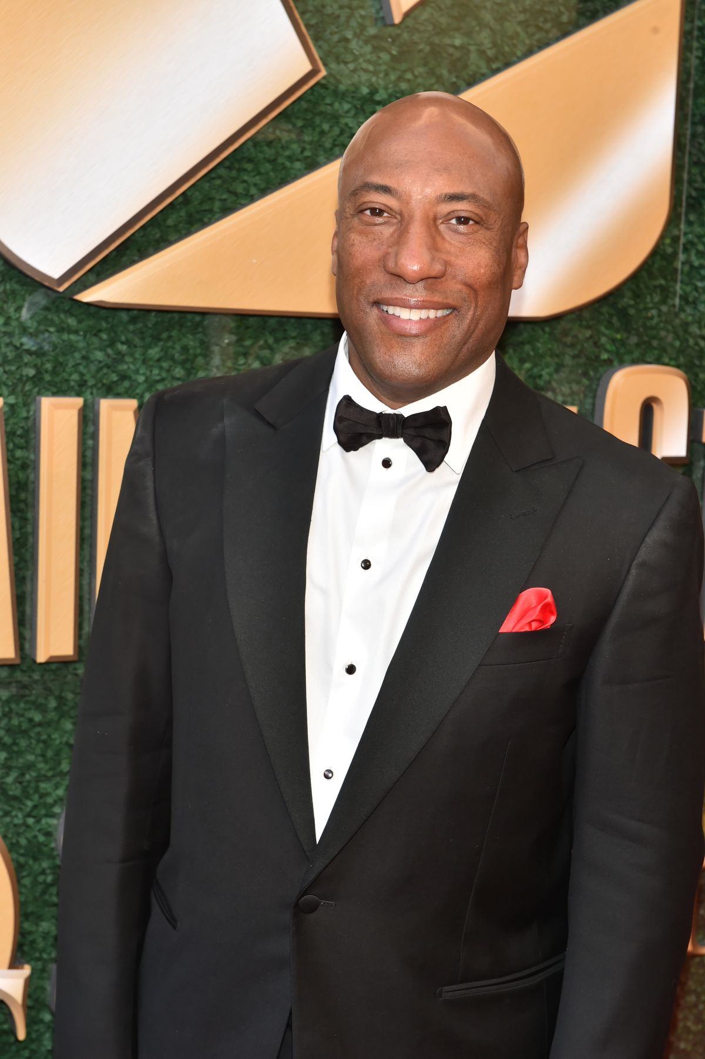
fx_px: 2058
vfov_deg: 28.9
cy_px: 530
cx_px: 352
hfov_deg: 19.4
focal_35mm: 70
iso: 640
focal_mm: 70
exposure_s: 1/250
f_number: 7.1
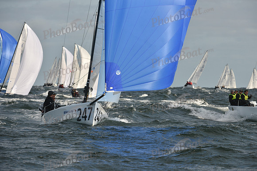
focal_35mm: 300
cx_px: 128
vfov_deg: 4.6
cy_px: 86
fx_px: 2142
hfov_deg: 6.9
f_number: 9
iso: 320
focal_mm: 300
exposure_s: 1/1000
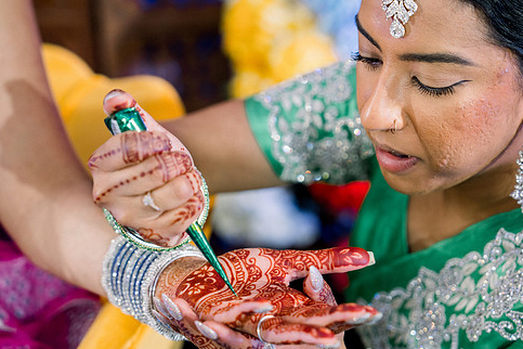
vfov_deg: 16.3
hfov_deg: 24.2
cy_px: 154
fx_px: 1220
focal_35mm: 84
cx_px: 303
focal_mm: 70
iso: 1250
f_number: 2.8
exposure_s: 1/125
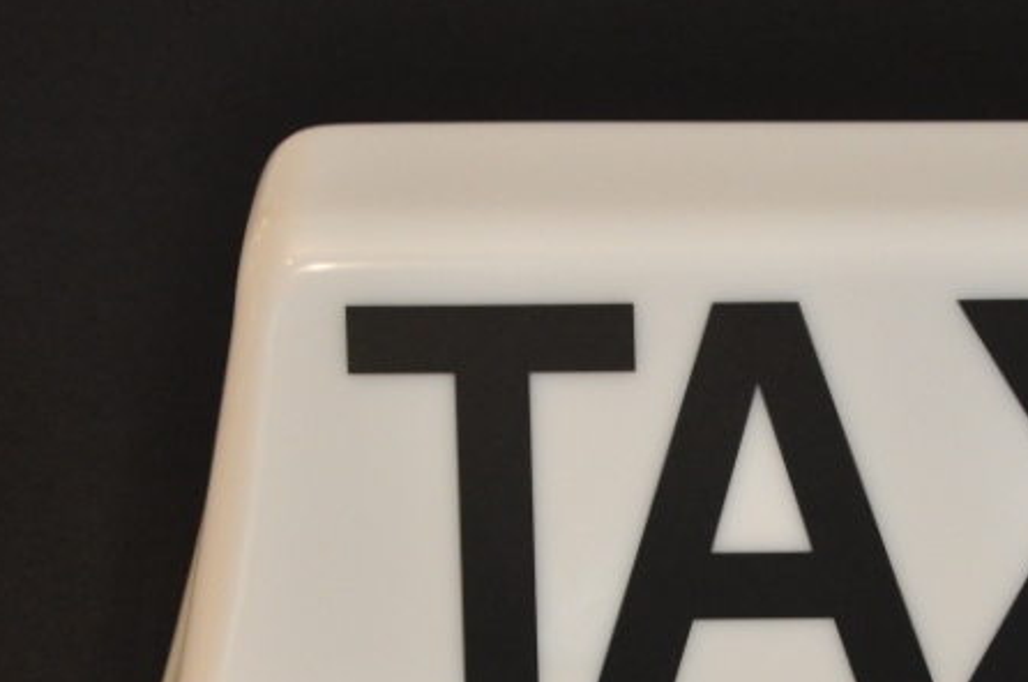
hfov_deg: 8.0
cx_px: 834
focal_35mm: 258
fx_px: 7361
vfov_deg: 5.3
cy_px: 588
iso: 1600
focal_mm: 75
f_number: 5.3
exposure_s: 1/60
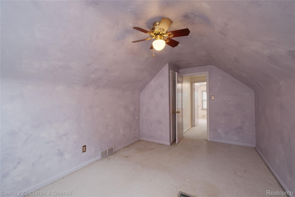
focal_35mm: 15
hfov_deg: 100.4
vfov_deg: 77.3
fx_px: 123
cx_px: 148
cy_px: 98
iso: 1000
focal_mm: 10
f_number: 7.1
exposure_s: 1/125
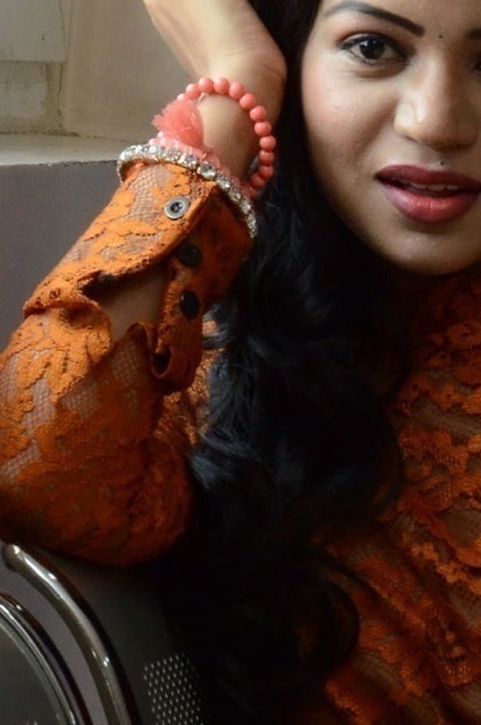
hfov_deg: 4.1
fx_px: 6710
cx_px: 633
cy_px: 615
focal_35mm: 333
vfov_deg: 6.2
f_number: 9
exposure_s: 1/125
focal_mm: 75
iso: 2500
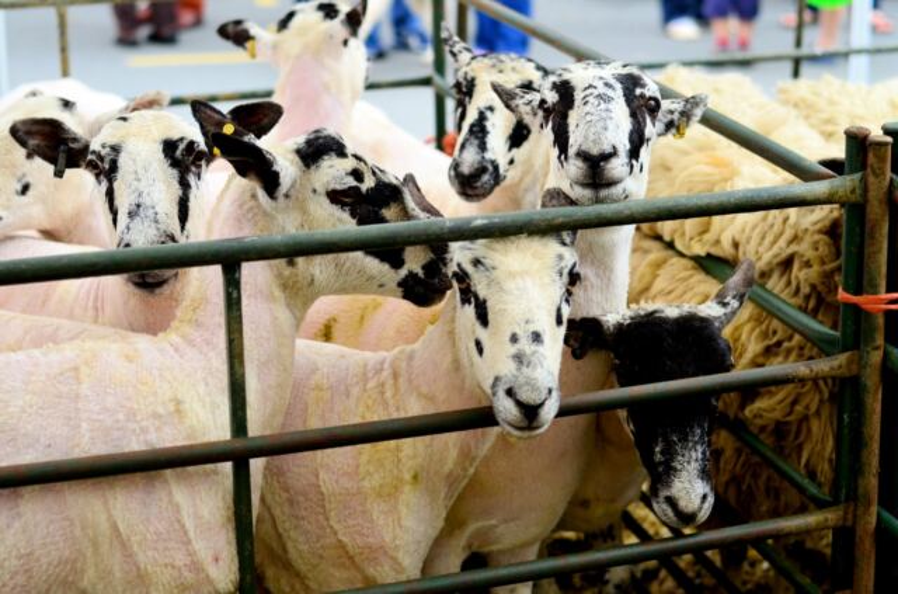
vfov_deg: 18.1
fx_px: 1866
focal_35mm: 75
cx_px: 449
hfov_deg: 27.1
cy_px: 297
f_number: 2.8
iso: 200
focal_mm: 50
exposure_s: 1/400
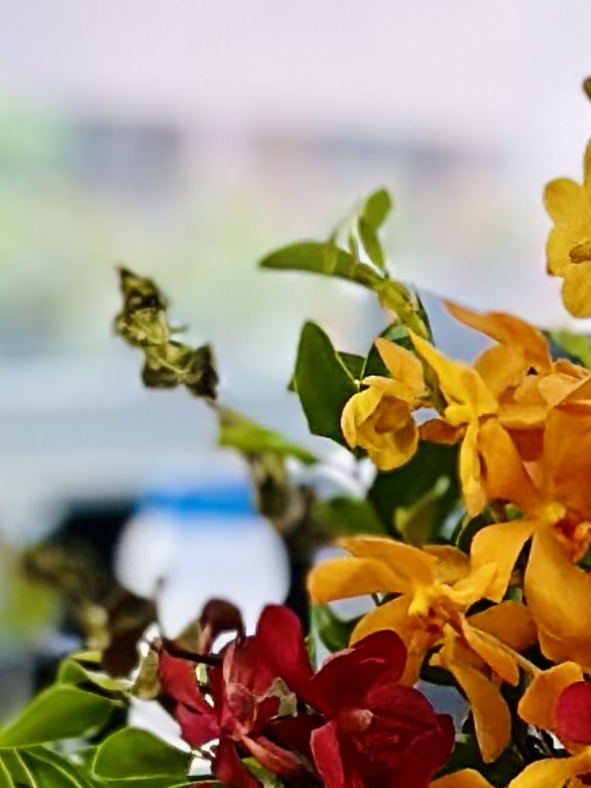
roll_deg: -0.7
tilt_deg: -9.4
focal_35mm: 332
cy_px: 1173
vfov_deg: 5.9
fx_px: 7560
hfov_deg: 4.5
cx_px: 456
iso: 125
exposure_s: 1/100
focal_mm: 6.86
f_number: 1.78
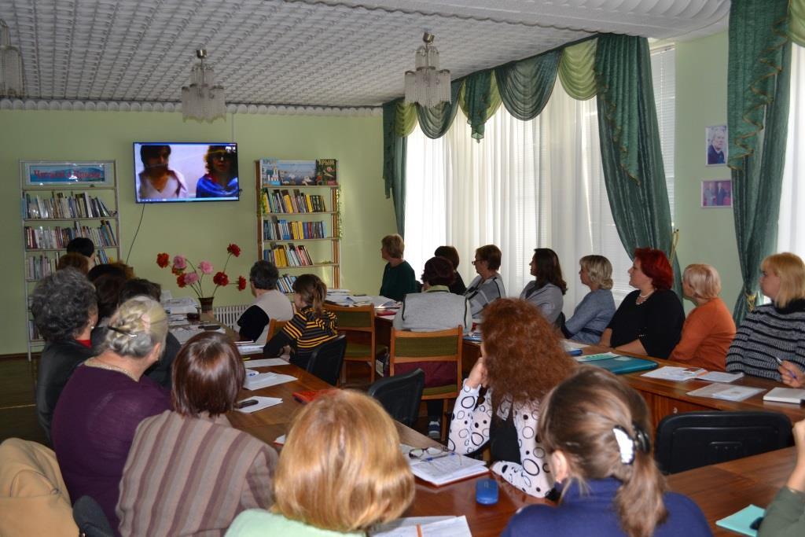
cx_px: 402
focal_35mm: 33
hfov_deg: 57.2
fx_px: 738
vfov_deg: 40.0
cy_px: 268
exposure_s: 1/60
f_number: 4
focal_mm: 22
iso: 400
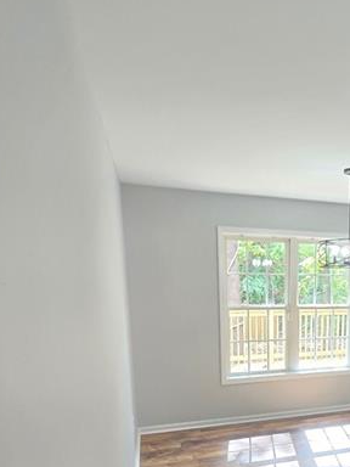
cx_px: 298
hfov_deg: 48.8
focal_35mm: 26
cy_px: 354
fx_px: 351
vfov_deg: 63.1
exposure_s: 1/60
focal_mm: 2.2
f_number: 2.2
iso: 200
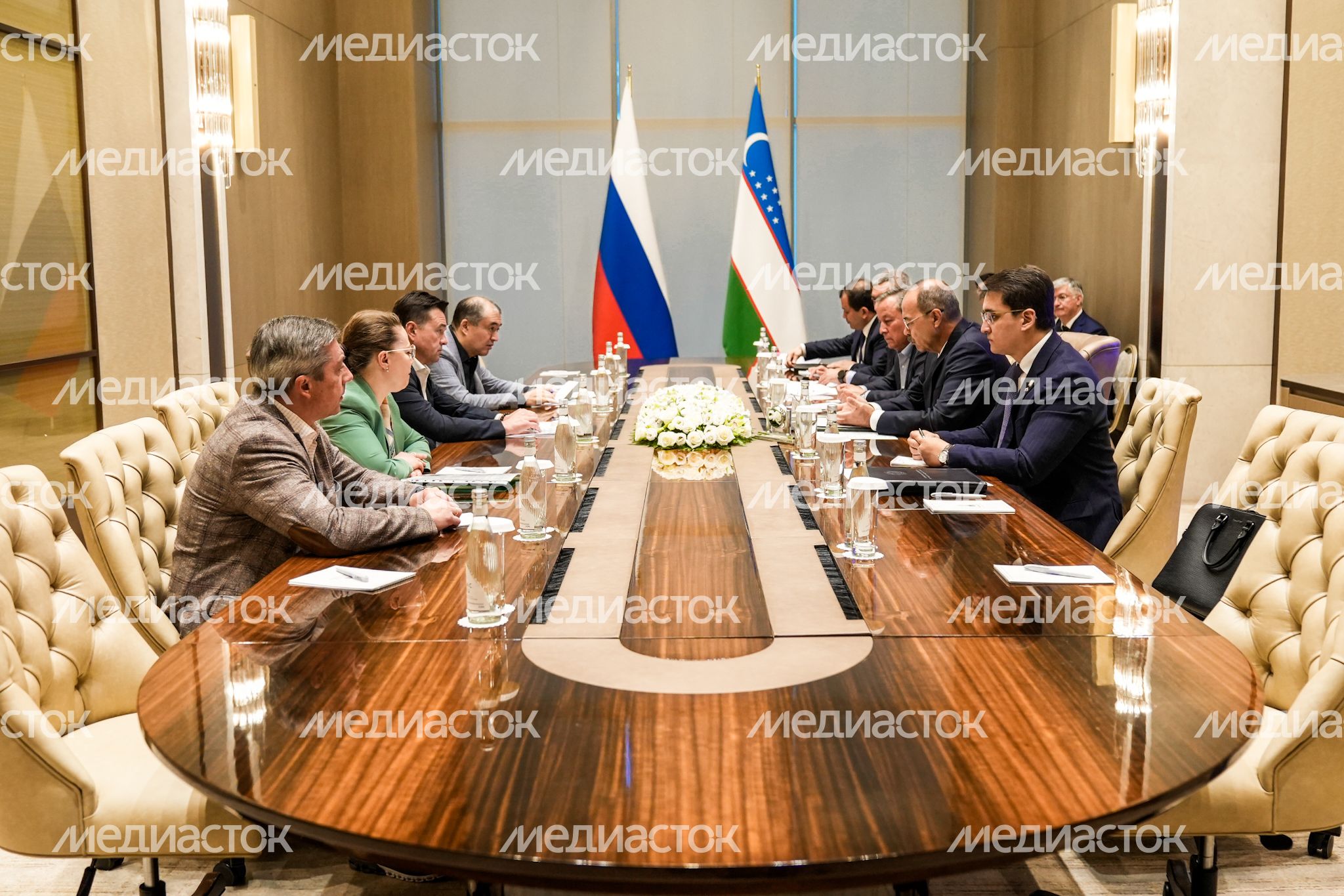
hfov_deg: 53.1
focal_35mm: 36
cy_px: 448
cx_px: 672
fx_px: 1344
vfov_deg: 36.9
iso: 1250
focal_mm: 24
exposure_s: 1/160
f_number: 2.8
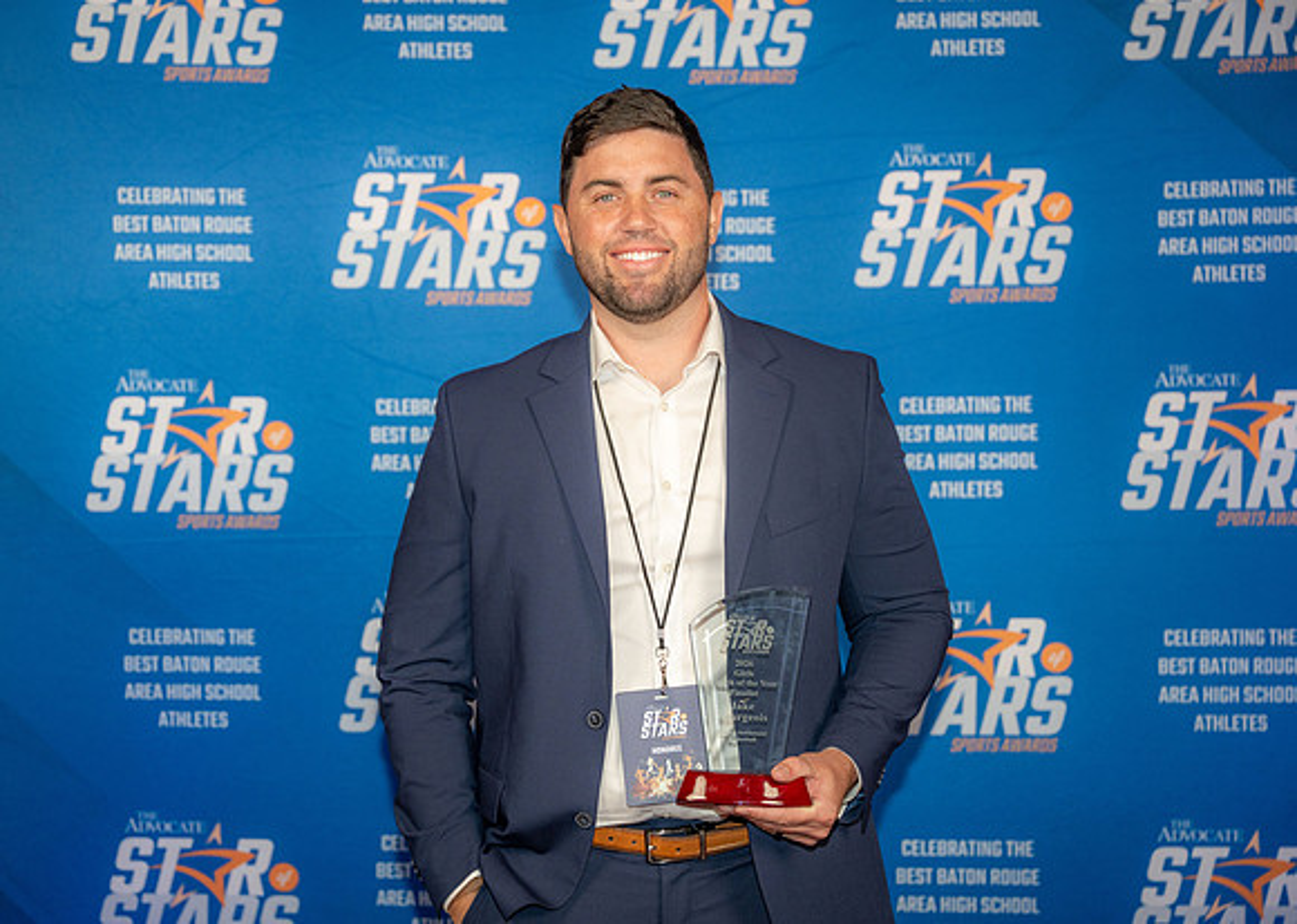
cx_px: 604
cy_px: 462
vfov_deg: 24.6
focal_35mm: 58
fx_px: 2117
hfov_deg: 34.1
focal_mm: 55
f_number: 3.5
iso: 320
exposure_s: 1/125
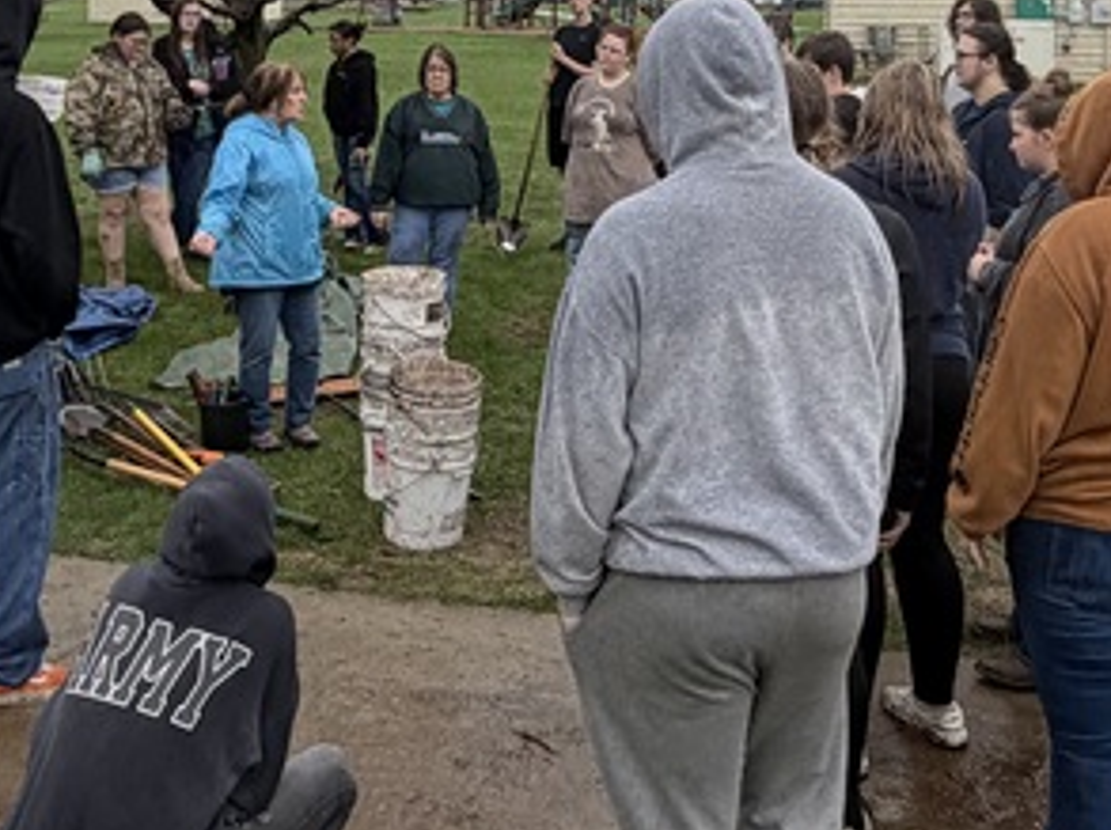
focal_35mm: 49
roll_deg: -2.7
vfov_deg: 28.5
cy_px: 95
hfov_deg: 38.9
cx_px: 610
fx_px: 1571
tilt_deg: -6.0
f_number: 2.2
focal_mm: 2.22
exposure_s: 1/502
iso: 64
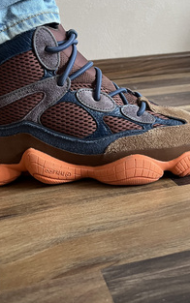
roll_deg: +2.4
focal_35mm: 44
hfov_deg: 29.2
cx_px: 85
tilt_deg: -8.3
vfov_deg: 43.7
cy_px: 75
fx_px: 364
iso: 200
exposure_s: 1/60
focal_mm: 5.1
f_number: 1.6
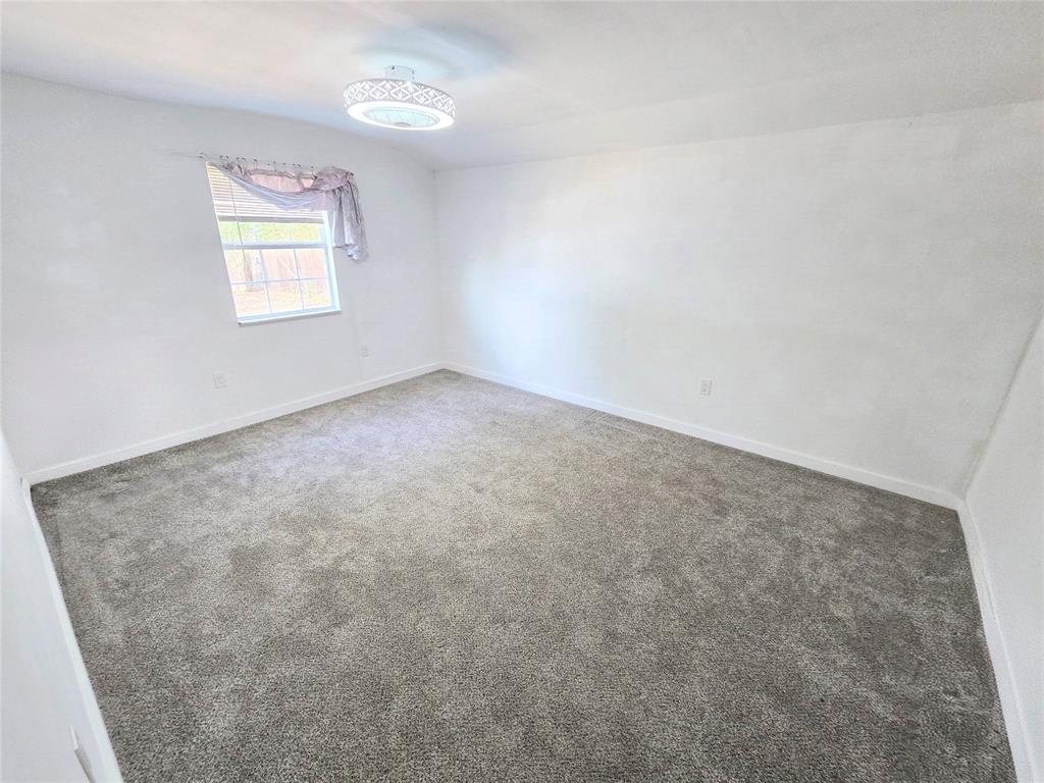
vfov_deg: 89.9
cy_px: 392
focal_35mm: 13
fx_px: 392
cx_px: 522
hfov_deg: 106.2
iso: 160
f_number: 2.2
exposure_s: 1/60
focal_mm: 2.2
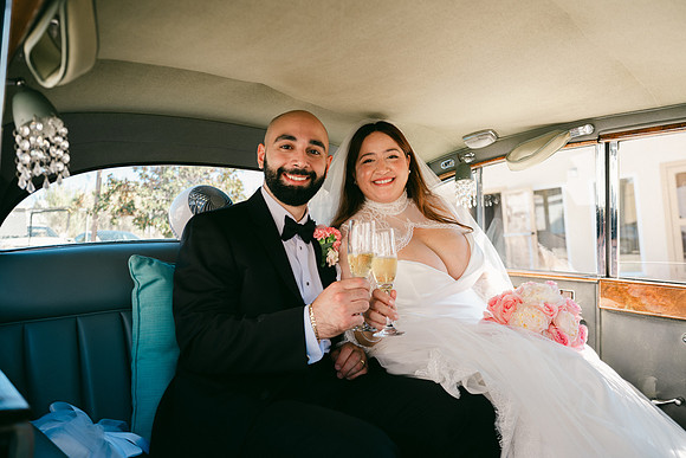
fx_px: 476
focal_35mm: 25
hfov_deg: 71.6
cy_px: 229
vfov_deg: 51.4
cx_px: 343
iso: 125
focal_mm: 30
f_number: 4
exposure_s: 1/80
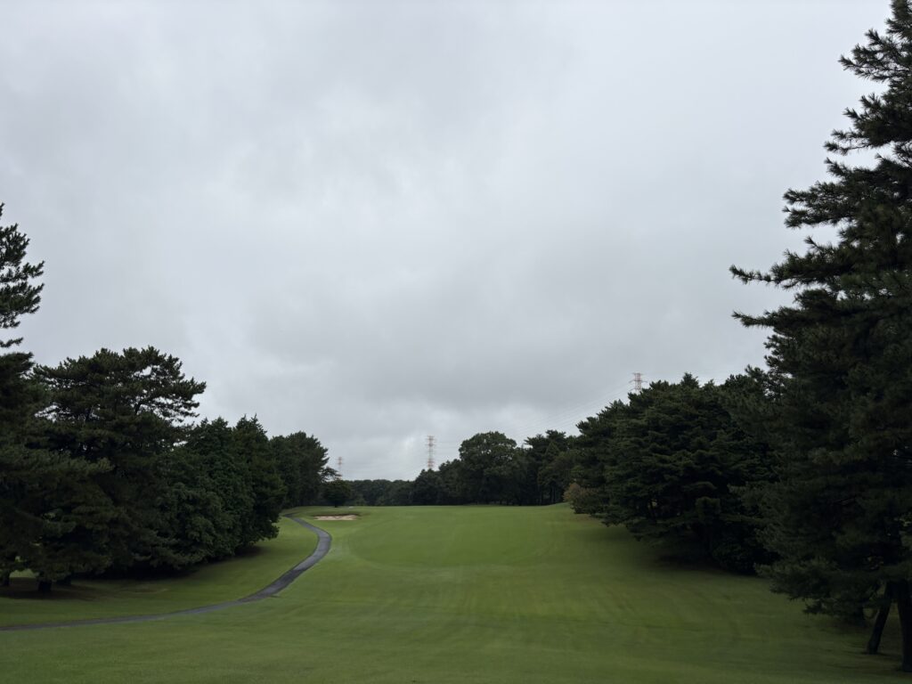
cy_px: 342
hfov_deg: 67.3
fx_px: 685
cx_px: 456
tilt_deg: +15.1
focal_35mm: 26
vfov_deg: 53.1
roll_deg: +0.4
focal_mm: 5.96
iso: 50
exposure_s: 1/5814
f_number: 1.6
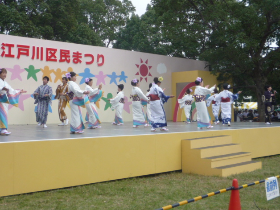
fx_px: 421
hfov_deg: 36.8
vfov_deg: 28.0
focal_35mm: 52
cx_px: 140
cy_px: 105
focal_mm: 5.2
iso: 100
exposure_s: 1/400
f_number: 4
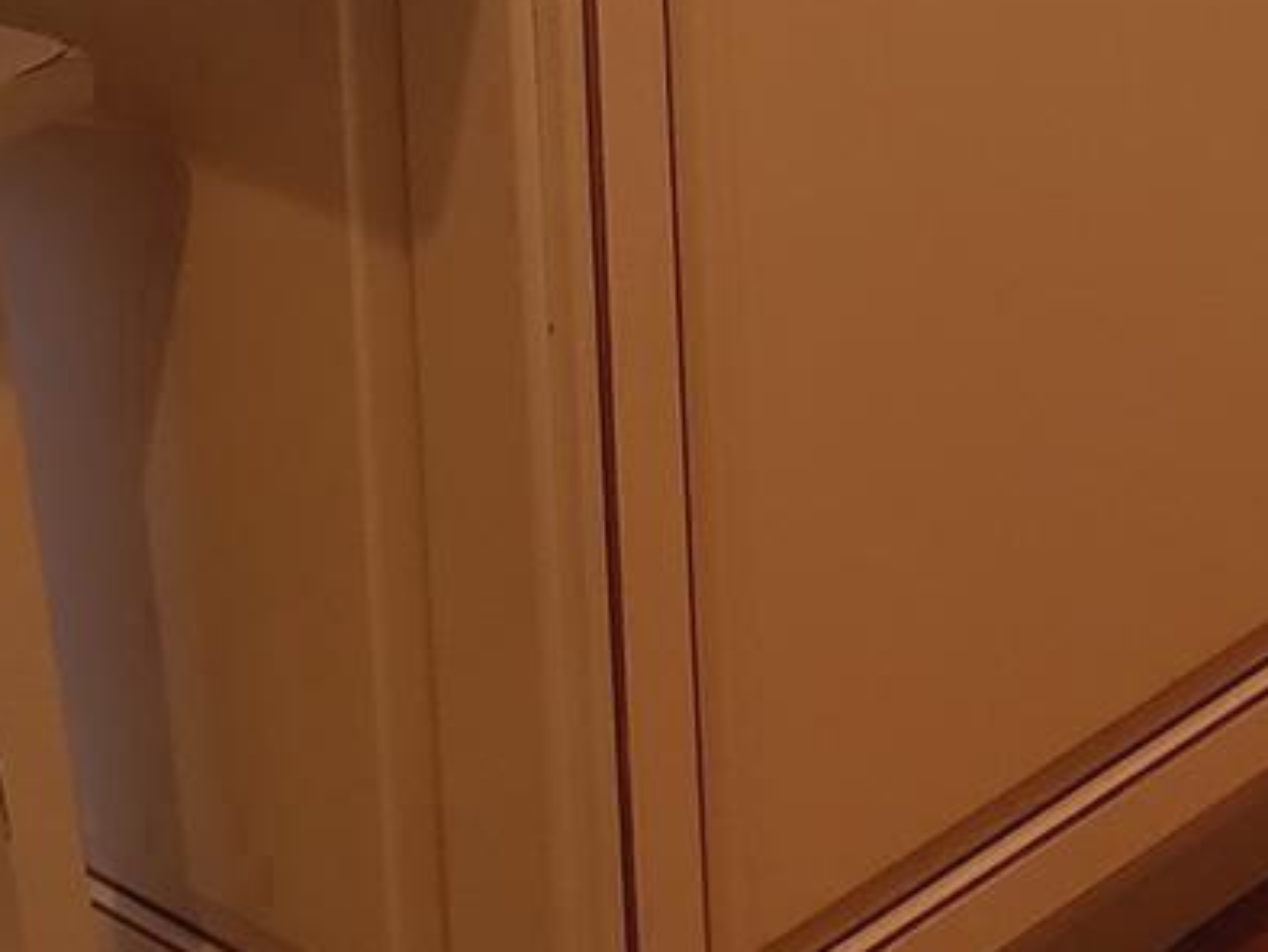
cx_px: 1020
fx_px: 4948
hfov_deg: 14.5
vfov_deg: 10.0
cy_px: -1100
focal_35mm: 135
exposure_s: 1/40
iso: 250
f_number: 2.4
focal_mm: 4.3
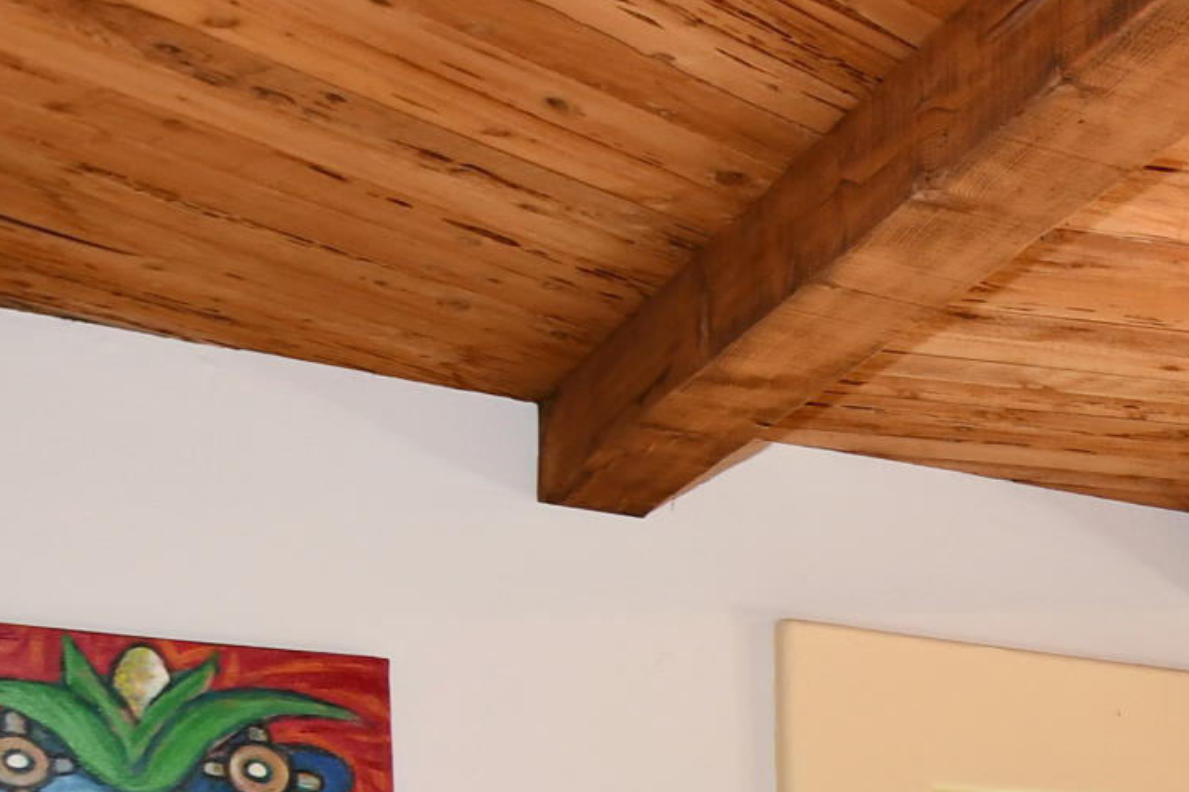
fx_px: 2147
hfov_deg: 23.1
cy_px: 1141
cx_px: 1909
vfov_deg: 18.8
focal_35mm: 65
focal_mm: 11
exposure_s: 1/60
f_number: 4
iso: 360
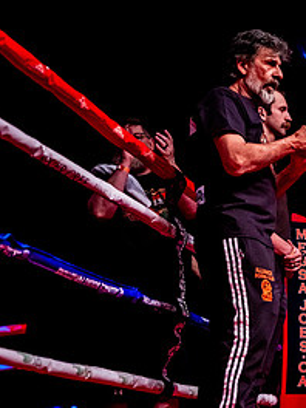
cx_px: 399
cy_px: 168
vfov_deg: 21.1
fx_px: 1096
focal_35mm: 93
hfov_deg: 15.2
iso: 4000
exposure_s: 1/1000
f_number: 2.8
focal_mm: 44
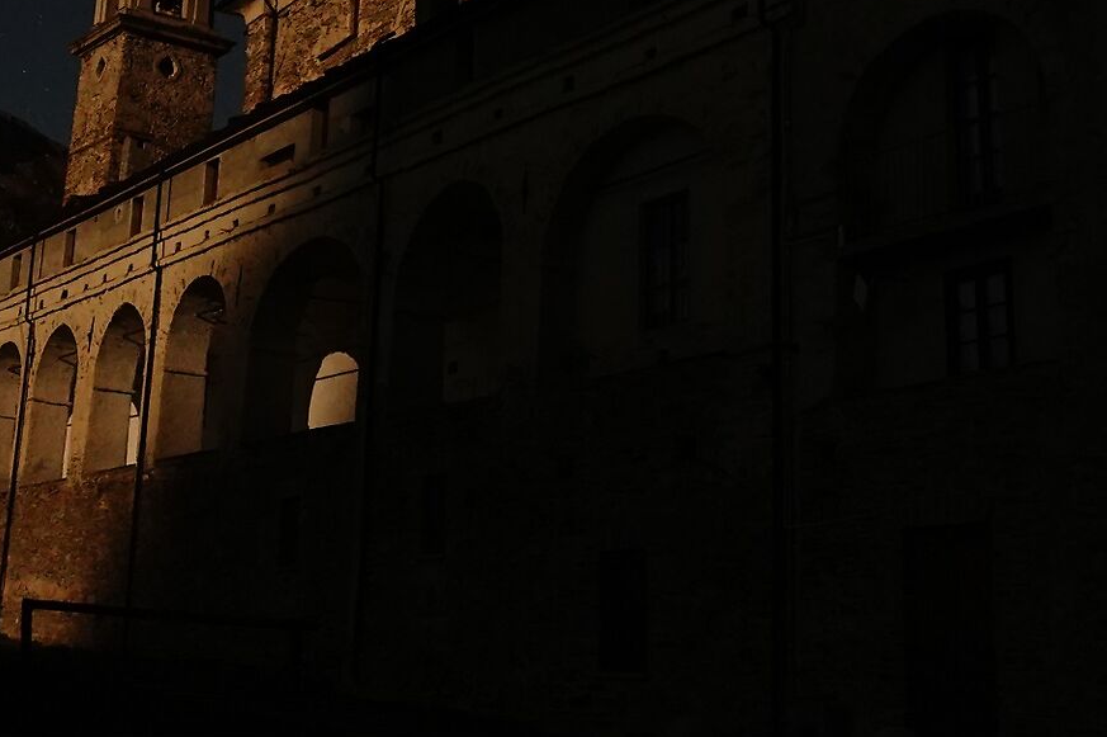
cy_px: 21
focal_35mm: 66
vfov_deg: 20.0
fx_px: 2028
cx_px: 174
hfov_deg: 29.6
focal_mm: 9
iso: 800
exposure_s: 15
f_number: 3.2
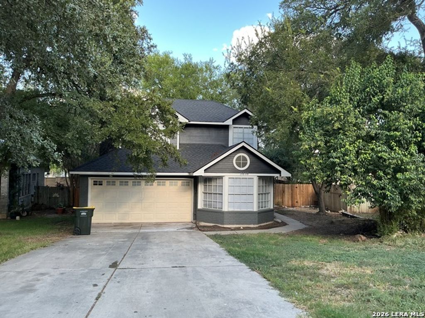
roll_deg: -0.5
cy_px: 159
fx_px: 356
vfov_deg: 48.2
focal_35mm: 29
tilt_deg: +1.9
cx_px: 212
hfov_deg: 61.7
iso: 20
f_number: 1.8
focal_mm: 3
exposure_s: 1/120
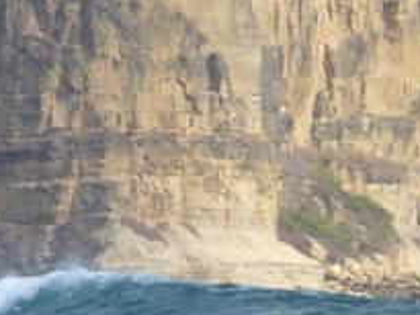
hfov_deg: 2.6
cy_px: 237
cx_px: -5
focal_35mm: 751
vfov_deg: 2.0
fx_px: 9117
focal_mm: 47
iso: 500
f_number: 11
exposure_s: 1/320
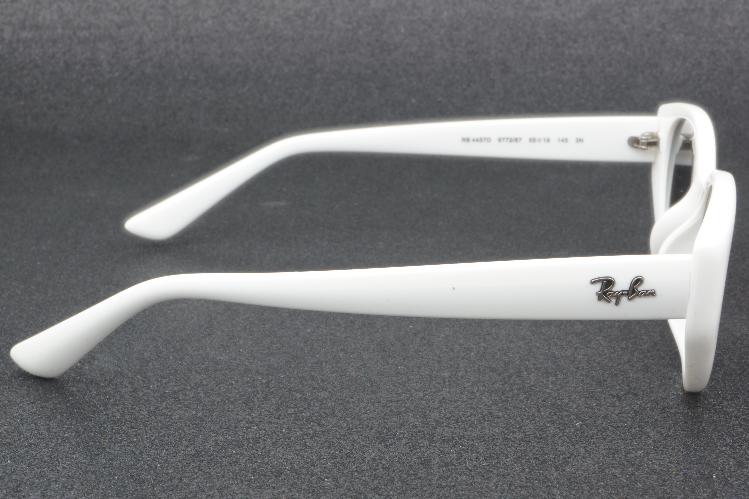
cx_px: 374
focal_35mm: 82
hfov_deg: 24.6
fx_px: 1716
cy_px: 250
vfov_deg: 16.6
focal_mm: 55
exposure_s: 1.3
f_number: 32
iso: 100
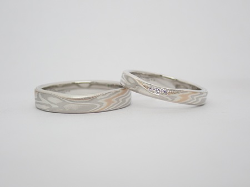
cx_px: 125
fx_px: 556
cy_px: 94
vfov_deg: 19.1
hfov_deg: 25.3
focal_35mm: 77
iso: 200
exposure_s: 1/125
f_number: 4.1
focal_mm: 13.65
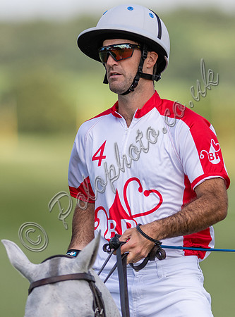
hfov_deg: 2.0
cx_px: 136
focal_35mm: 722
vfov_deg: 2.8
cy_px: 142
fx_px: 6590
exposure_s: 1/5000
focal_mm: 300
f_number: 2.8
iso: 250
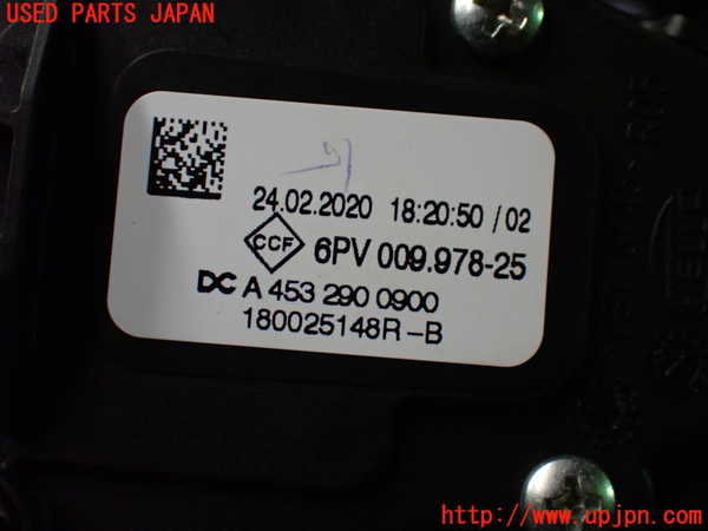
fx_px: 1186
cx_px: 354
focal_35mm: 58
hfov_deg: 33.2
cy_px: 266
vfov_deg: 25.2
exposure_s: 1/125
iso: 800
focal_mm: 10.35
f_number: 3.5
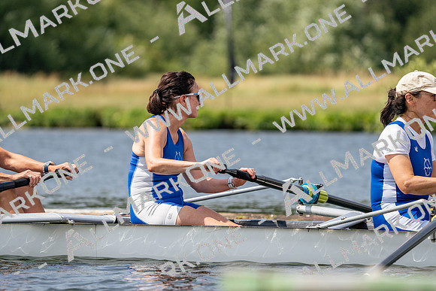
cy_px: 146
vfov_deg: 4.0
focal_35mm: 347
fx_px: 4203
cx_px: 218
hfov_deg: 5.9
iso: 200
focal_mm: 347
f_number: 6.3
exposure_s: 1/1600
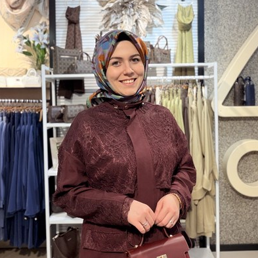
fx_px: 304
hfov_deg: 46.0
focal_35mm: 36
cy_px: 106
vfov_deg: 45.8
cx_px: 128
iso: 80
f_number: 1.9
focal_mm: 2.71
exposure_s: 1/100
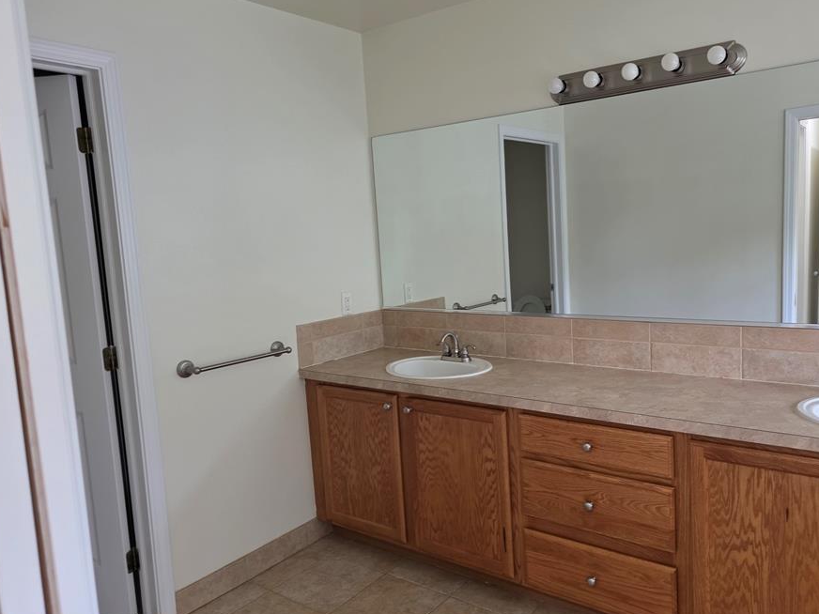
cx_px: 469
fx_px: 639
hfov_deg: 65.0
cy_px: 297
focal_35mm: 27
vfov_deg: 51.3
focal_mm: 6.3
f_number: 1.7
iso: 400
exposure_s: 1/120
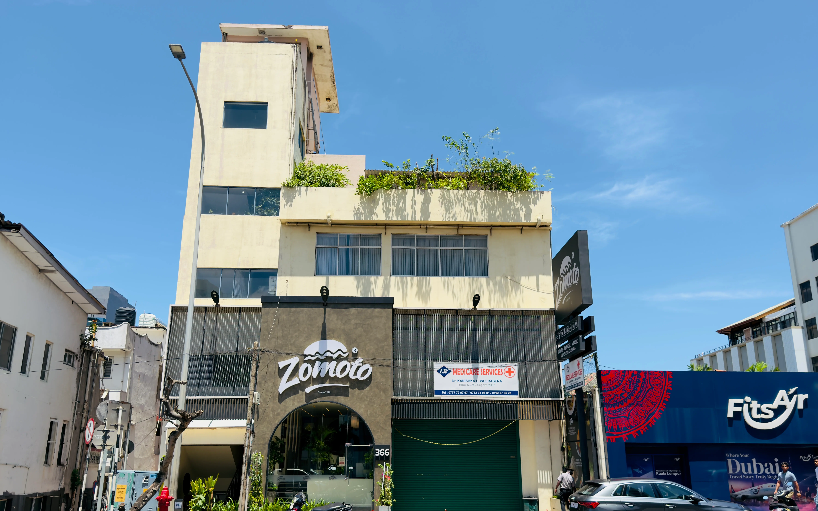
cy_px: 285
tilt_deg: +15.0
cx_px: 407
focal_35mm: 29
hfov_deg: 64.6
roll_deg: +0.0
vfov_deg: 43.1
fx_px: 646
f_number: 1.78
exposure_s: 1/3497
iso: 64
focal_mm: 6.76
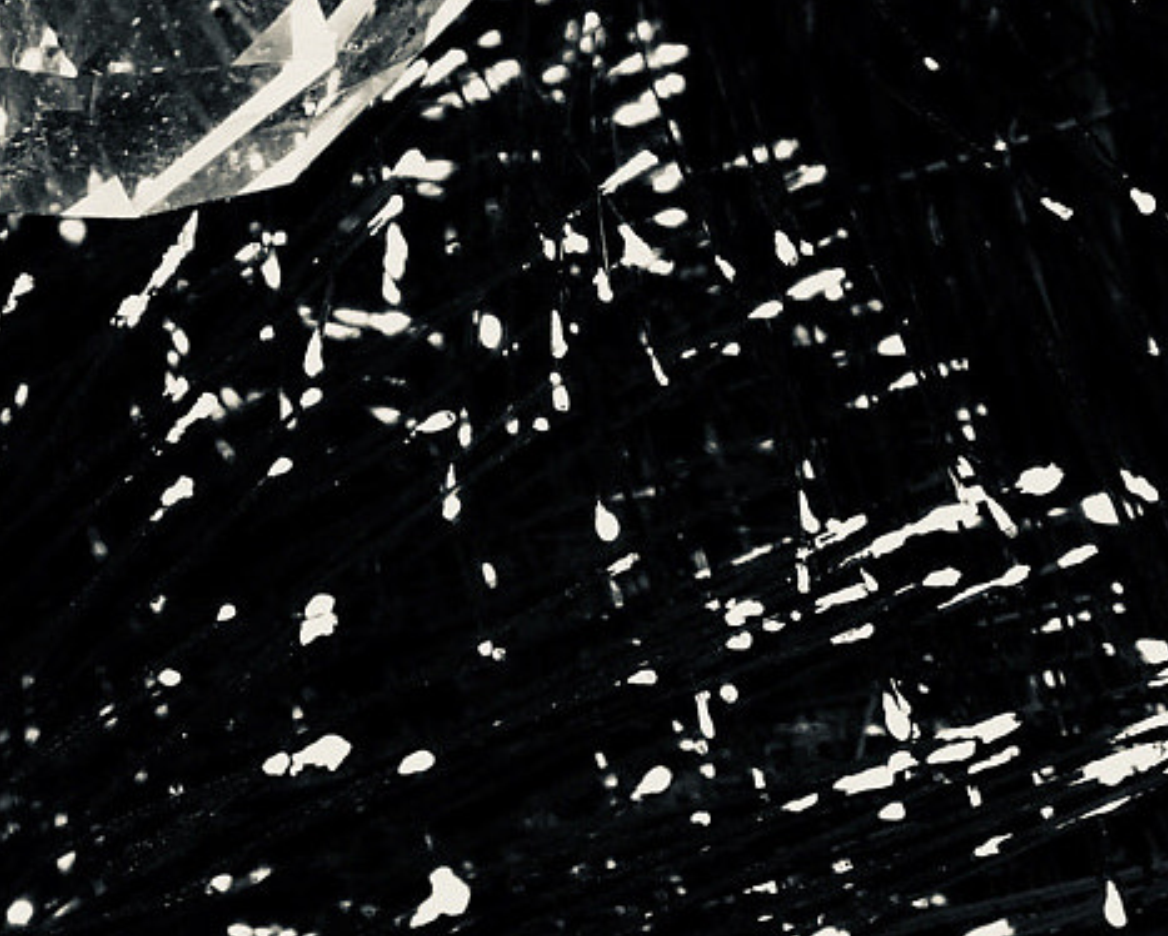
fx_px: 3355
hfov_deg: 18.9
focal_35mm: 97
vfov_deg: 14.4
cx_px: -150
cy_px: -626
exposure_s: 1/93
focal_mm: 4.15
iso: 25
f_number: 2.2
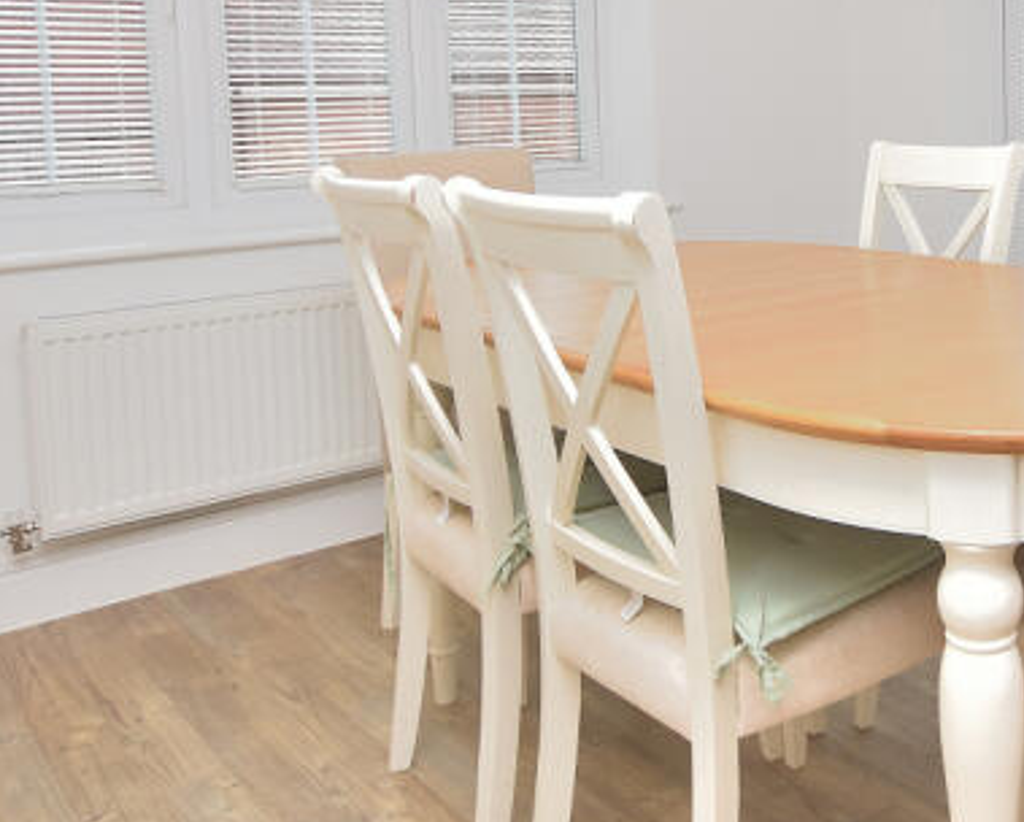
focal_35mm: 38
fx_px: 1153
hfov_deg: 44.5
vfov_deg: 38.1
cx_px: 881
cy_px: 196
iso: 250
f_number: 4.5
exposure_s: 1/200
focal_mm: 10
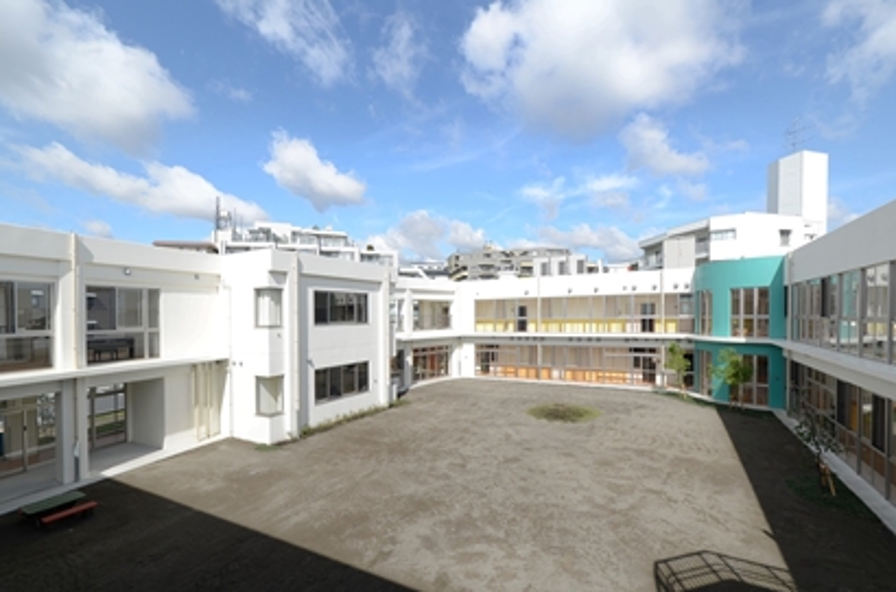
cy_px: 296
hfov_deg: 100.5
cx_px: 448
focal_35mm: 15
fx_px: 372
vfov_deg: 77.0
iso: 100
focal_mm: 10
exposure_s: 1/100
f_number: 11
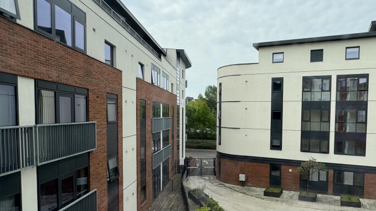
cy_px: 126
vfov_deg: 49.2
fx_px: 229
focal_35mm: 23
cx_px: 255
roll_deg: -1.3
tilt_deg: -2.6
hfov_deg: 75.9
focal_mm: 2.22
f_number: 2.2
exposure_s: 1/1198
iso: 40
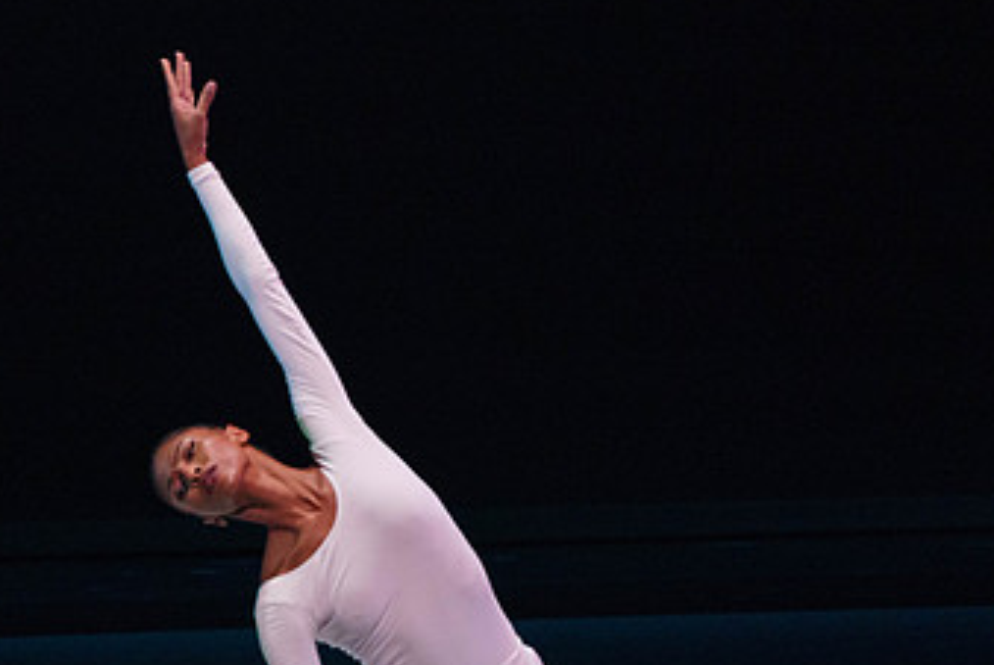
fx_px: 20062
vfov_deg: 1.9
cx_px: 380
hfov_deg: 2.8
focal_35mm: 726
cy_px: 478
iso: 5000
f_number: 6.3
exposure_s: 1/400
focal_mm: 400
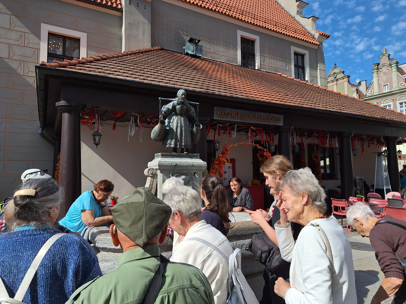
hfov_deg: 73.9
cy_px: 152
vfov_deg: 58.9
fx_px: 270
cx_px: 203
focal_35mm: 23
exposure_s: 1/3571
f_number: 1.8
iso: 40
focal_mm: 5.54
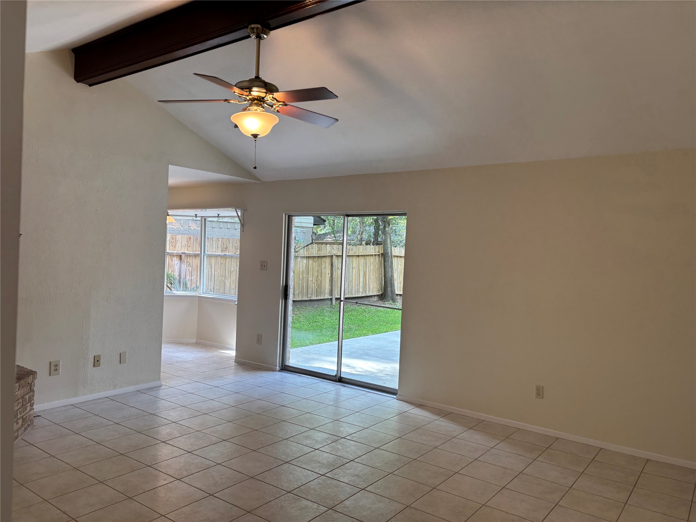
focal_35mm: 26
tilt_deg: +1.1
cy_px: 261
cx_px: 348
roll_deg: -0.8
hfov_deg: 67.3
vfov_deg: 53.1
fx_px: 523
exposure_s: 1/120
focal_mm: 5.96
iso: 80
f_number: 1.6
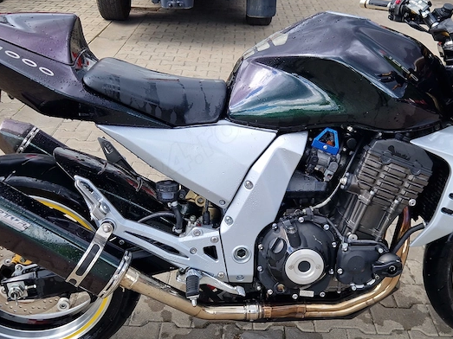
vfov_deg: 32.8
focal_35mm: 44
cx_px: 247
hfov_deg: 42.9
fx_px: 576
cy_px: 201
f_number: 1.8
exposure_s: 1/276
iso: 50
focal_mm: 5.4
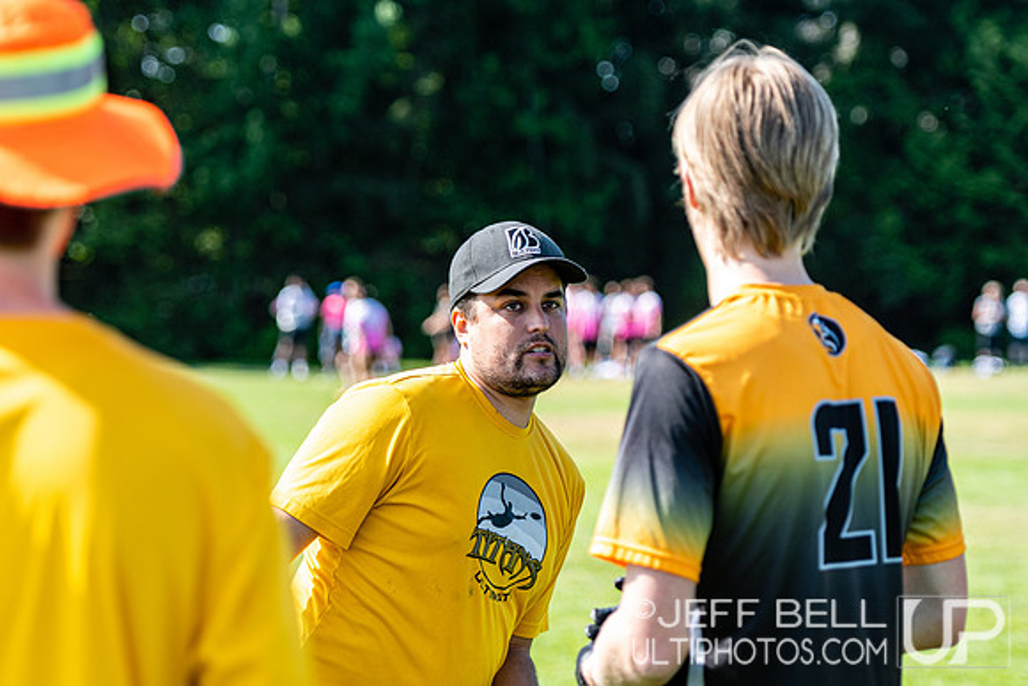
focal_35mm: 142
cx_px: 514
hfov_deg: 14.4
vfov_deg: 9.6
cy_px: 343
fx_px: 4070
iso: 220
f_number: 3.2
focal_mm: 95
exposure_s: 1/1600
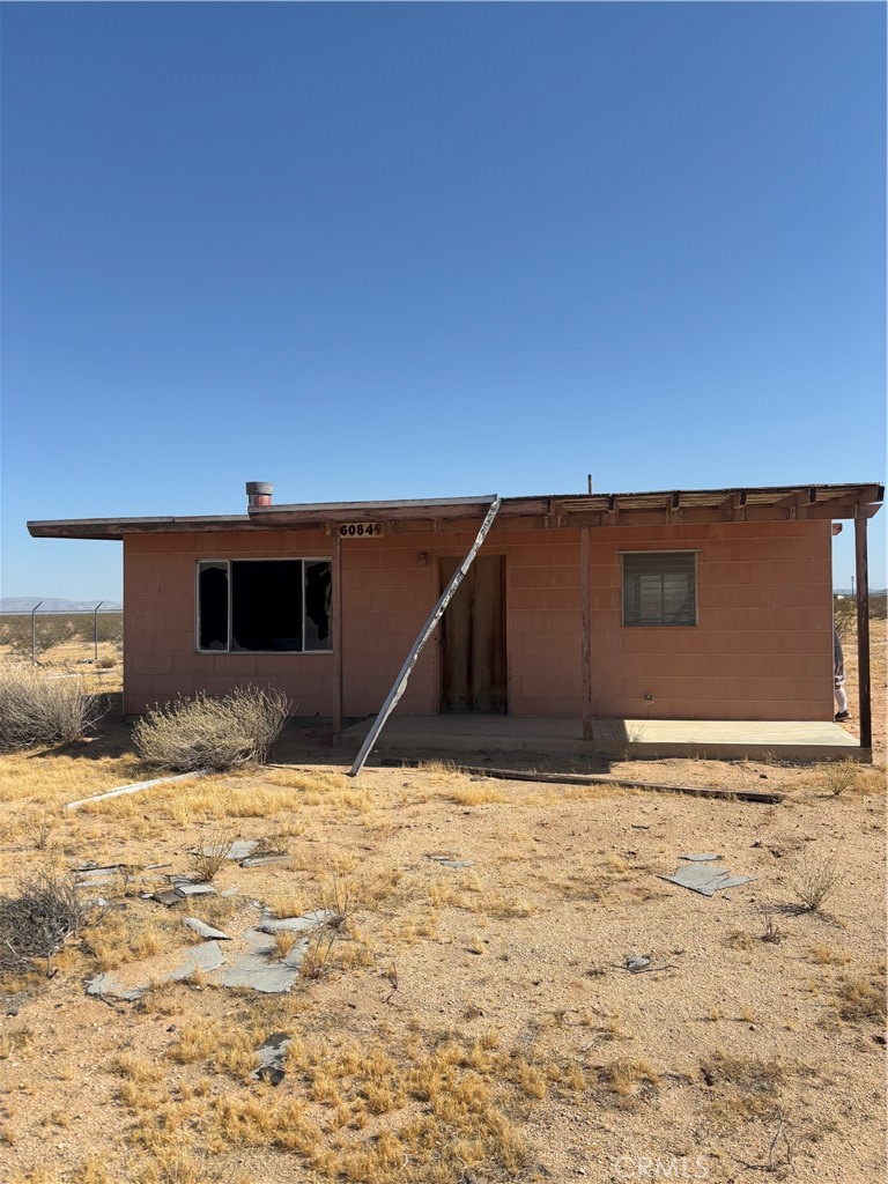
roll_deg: +0.4
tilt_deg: +1.3
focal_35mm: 26
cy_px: 592
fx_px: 889
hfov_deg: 53.1
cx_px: 444
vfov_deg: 67.3
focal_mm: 5.96
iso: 50
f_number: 1.6
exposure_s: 1/4082
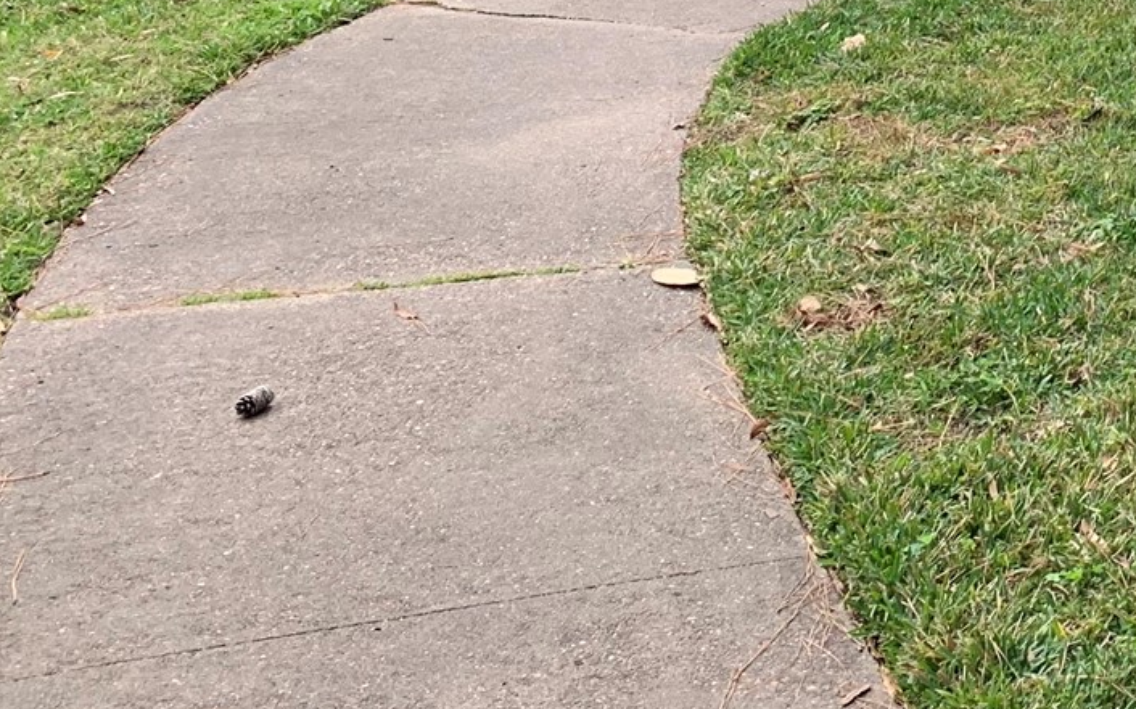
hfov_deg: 23.3
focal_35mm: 80
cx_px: 1413
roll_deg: -2.0
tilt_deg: -1.0
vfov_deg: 14.7
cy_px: -489
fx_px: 2476
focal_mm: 4.25
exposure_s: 1/149
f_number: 1.8
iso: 25
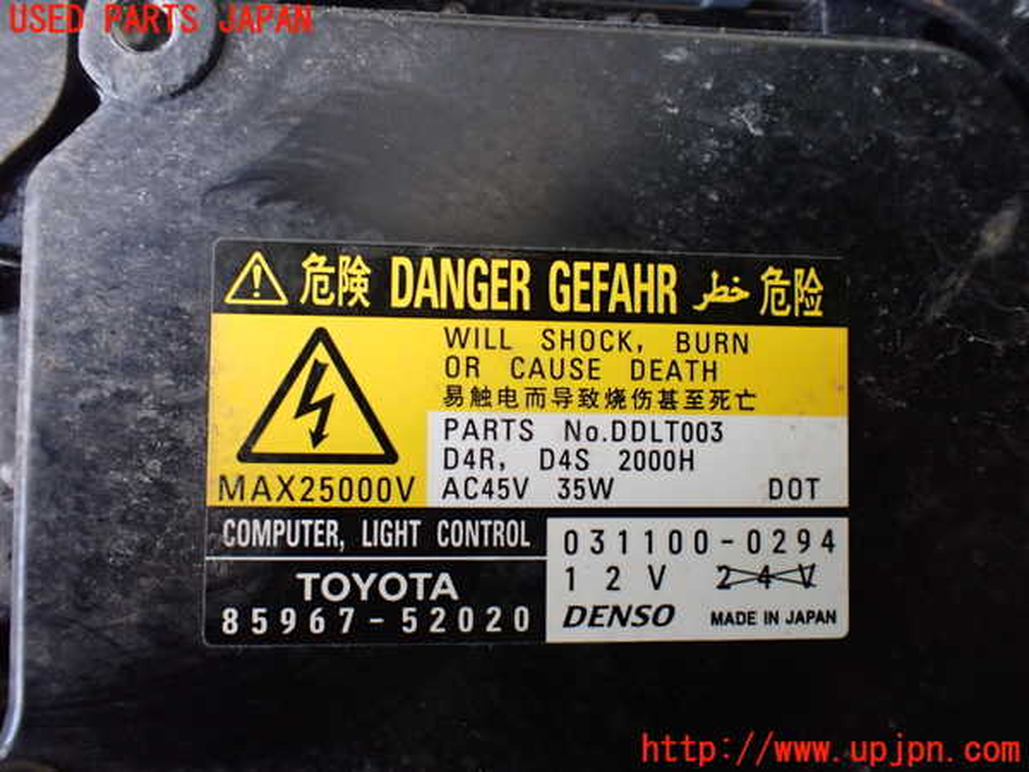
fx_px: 892
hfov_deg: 60.0
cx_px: 514
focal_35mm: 30
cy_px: 386
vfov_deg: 46.8
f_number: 2.3
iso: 640
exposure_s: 1/125
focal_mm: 5.4
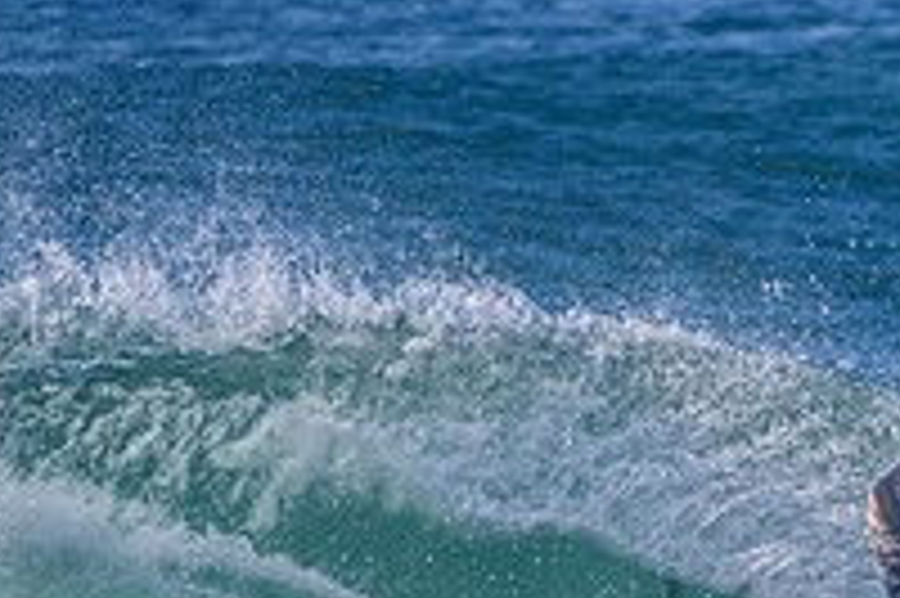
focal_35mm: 1780
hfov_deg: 1.2
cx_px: 984
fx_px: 44462
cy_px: 644
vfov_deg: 0.8
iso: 160
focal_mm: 500
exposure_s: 1/2000
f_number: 5.6
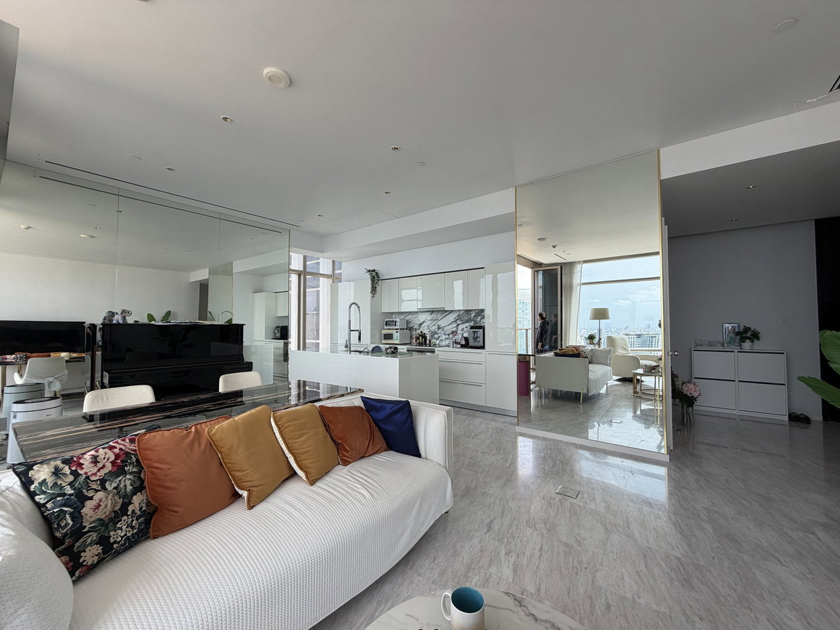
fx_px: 340
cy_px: 315
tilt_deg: +1.9
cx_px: 420
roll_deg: +0.6
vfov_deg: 85.7
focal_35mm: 14
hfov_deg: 102.1
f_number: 2.2
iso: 64
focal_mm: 2.22
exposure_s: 1/121
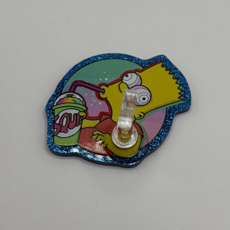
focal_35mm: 31
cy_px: 94
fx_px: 233
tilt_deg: -60.2
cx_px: 114
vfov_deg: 52.2
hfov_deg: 52.5
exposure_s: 1/1117
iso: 50
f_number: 1.6
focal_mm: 5.96
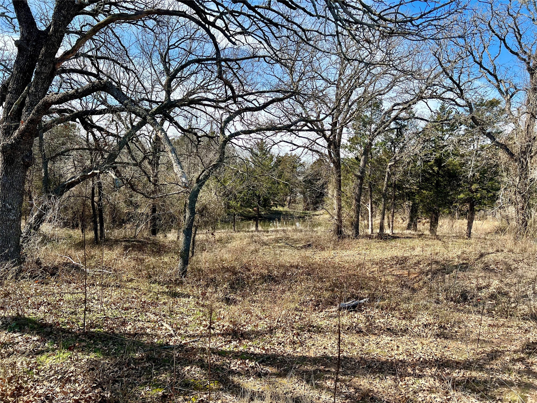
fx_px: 403
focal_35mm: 26
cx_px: 268
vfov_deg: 53.1
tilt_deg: -1.9
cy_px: 202
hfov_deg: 67.3
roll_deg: -1.2
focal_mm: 5.7
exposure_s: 1/1575
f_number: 1.5
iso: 50
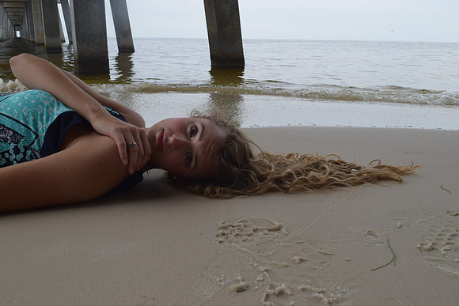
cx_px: 230
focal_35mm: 33
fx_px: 421
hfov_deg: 57.2
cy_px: 153
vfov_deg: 40.0
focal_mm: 22
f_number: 10
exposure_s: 1/250
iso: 400
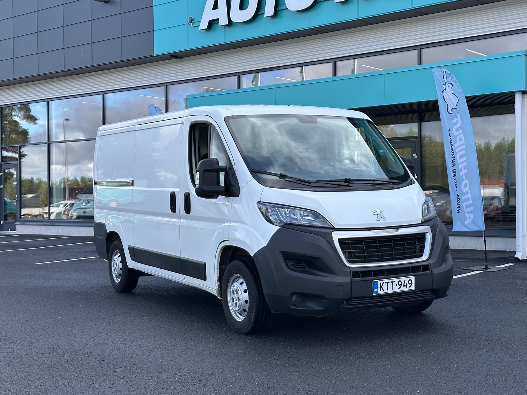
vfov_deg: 28.6
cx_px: 276
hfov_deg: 37.5
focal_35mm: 51
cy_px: 201
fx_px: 776
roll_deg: +0.4
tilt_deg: +0.5
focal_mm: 6.86
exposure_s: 1/919
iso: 64
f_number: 1.78
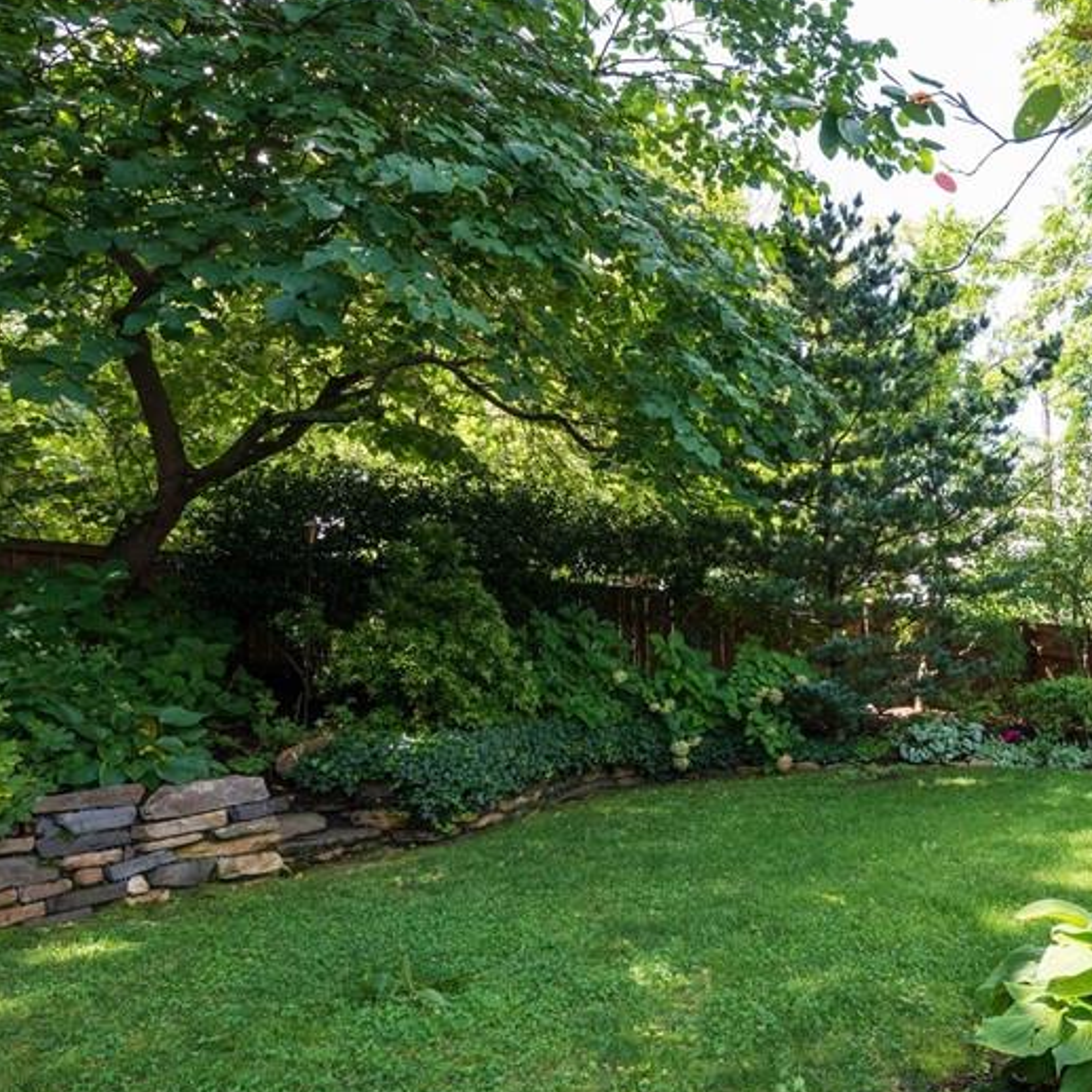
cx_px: 856
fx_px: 892
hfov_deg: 58.6
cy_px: 596
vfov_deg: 62.8
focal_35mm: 25
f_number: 8
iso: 1250
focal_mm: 14
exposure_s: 1/200
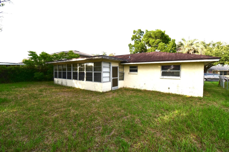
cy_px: 76
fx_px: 95
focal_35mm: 15
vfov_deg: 77.3
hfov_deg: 100.4
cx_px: 114
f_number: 10
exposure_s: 1/250
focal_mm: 10
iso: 400
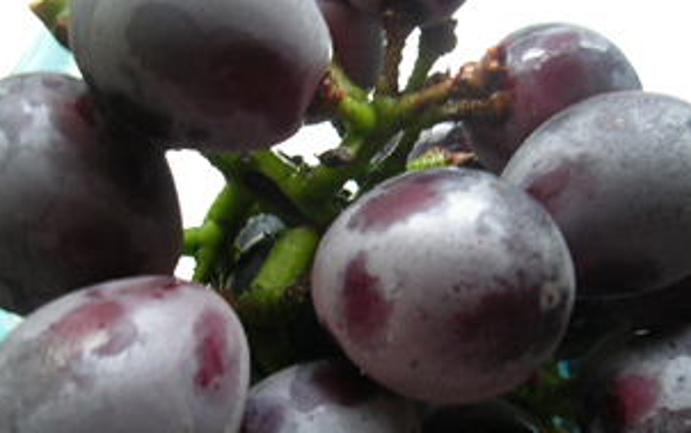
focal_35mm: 64
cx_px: 423
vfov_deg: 20.3
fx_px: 1206
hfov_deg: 31.9
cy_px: 222
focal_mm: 5.8
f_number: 2.8
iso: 50
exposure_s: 1/7
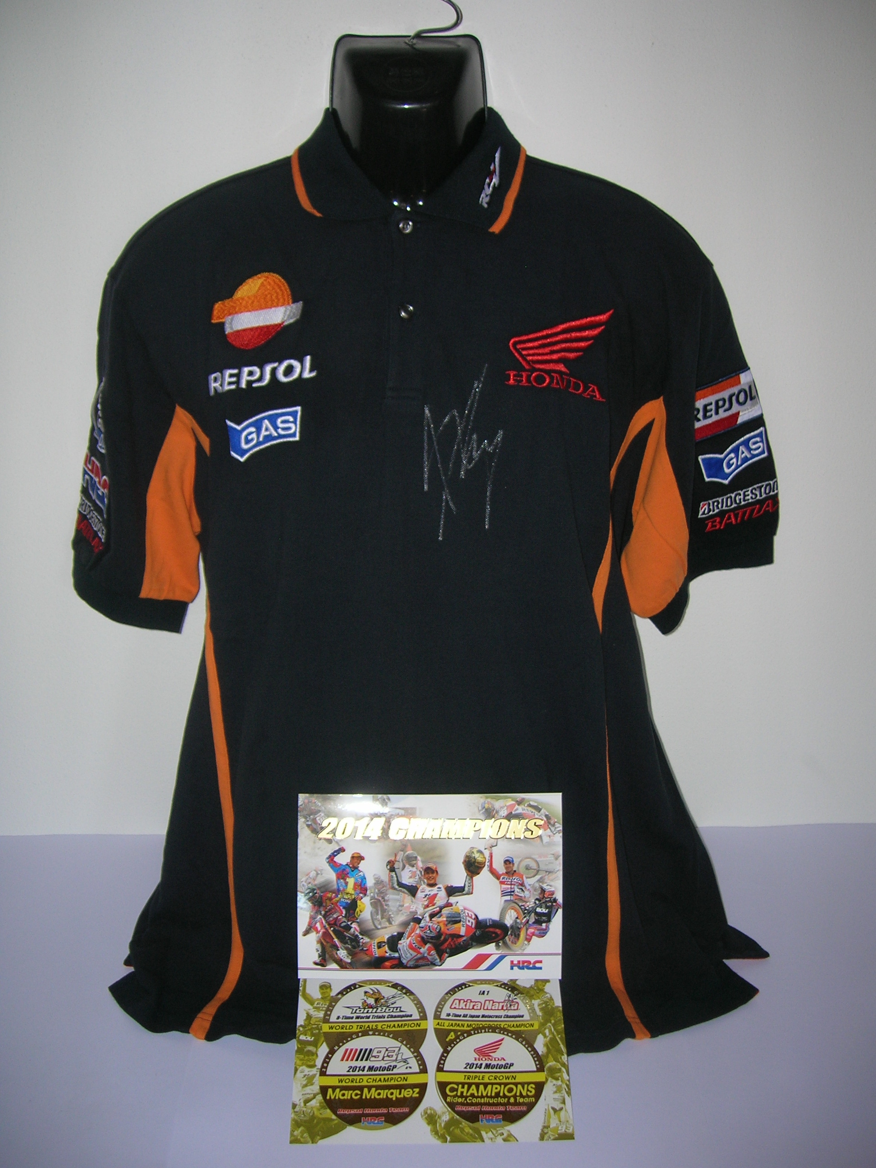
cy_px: 584
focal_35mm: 34
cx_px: 438
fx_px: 1147
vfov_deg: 54.0
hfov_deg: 41.8
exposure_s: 1/60.1
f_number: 2.9
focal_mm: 5.7
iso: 50
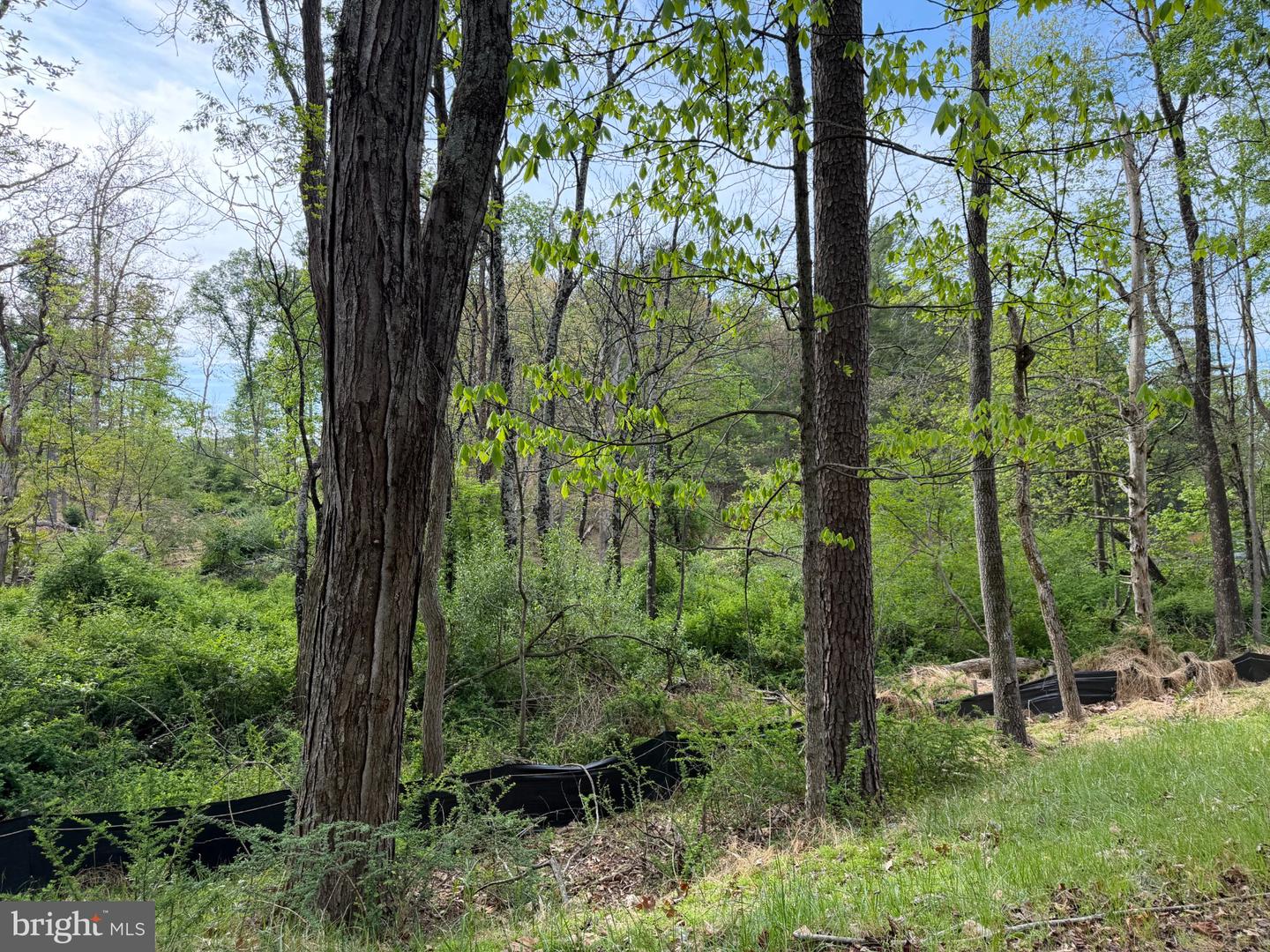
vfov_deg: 56.8
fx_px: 881
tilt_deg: +1.7
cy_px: 476
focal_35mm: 24
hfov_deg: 71.6
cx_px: 635
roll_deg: +0.0
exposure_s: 1/1122
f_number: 1.78
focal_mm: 6.76
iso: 100
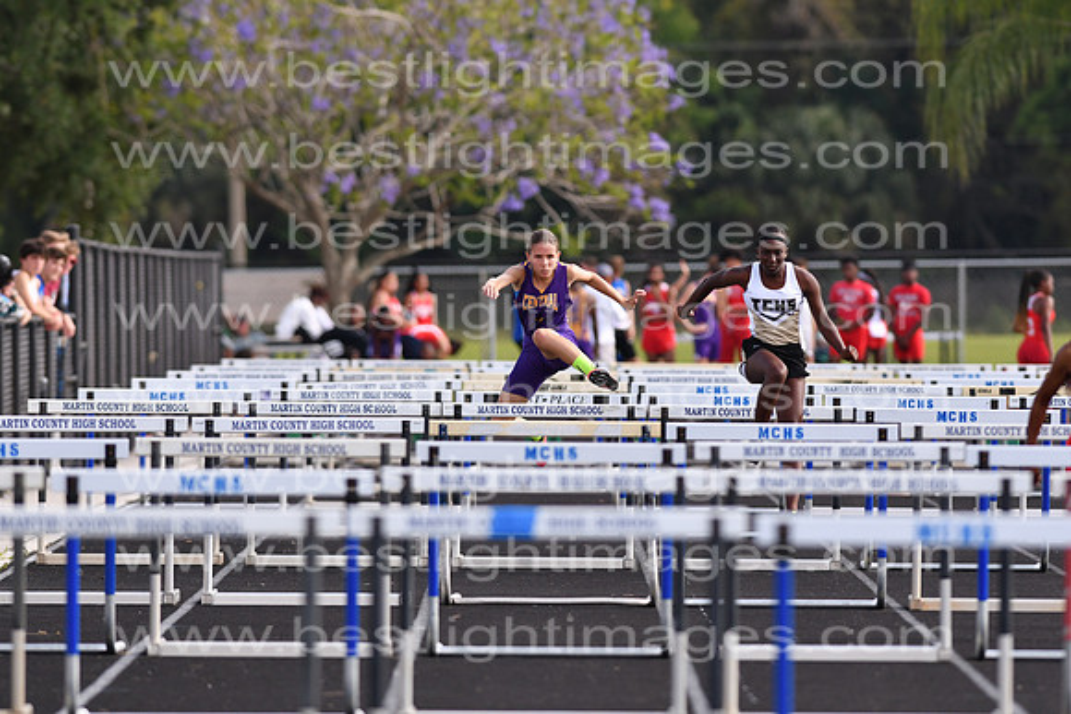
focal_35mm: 450
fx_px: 13390
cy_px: 357
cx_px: 536
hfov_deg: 4.6
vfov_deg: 3.1
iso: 400
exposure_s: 1/2000
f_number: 4
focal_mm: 300
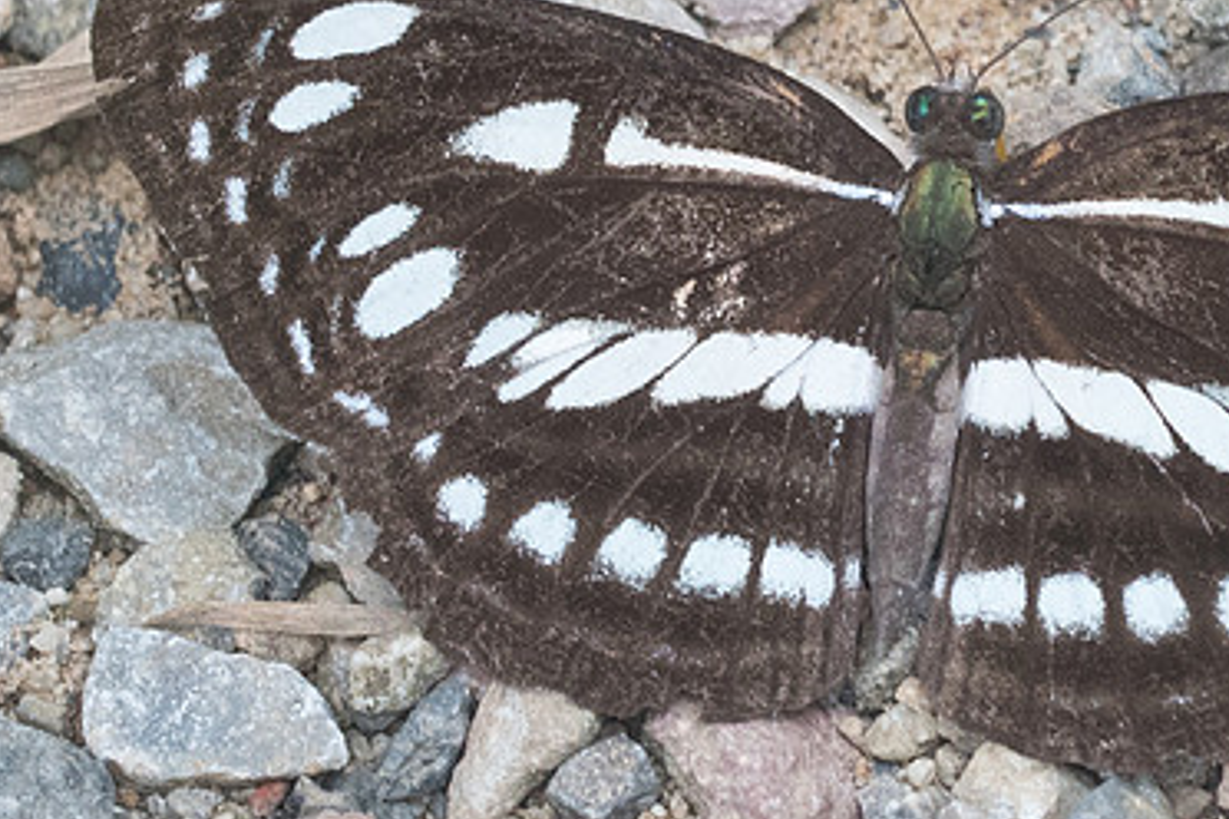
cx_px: 829
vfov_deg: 1.3
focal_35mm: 1048
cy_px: 354
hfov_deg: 2.0
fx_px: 35775
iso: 800
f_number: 7.1
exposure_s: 1/250
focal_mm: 150
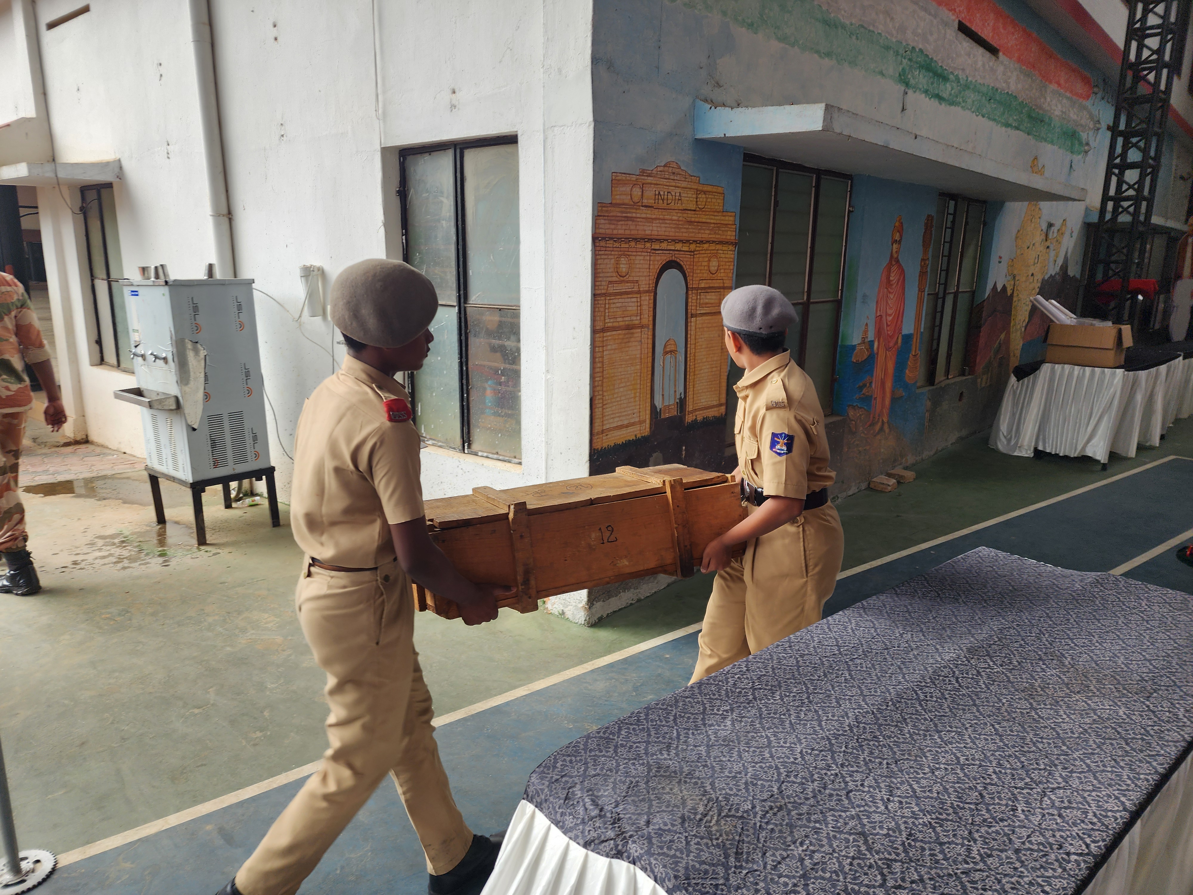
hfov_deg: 73.9
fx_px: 793
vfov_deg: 58.9
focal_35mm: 23
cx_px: 596
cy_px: 448
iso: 20
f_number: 1.8
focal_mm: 6.4
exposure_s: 1/180
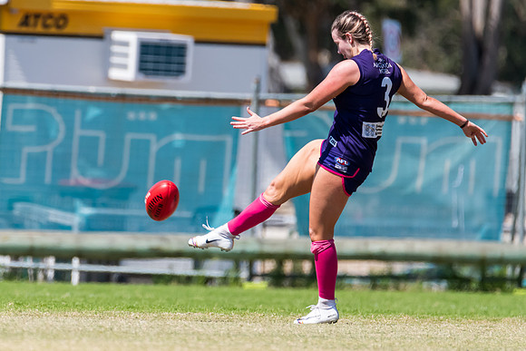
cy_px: 170
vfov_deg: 1.4
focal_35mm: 969
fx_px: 14162
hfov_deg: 2.1
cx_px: 146
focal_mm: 550
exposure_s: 1/2500
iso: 800
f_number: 6.3
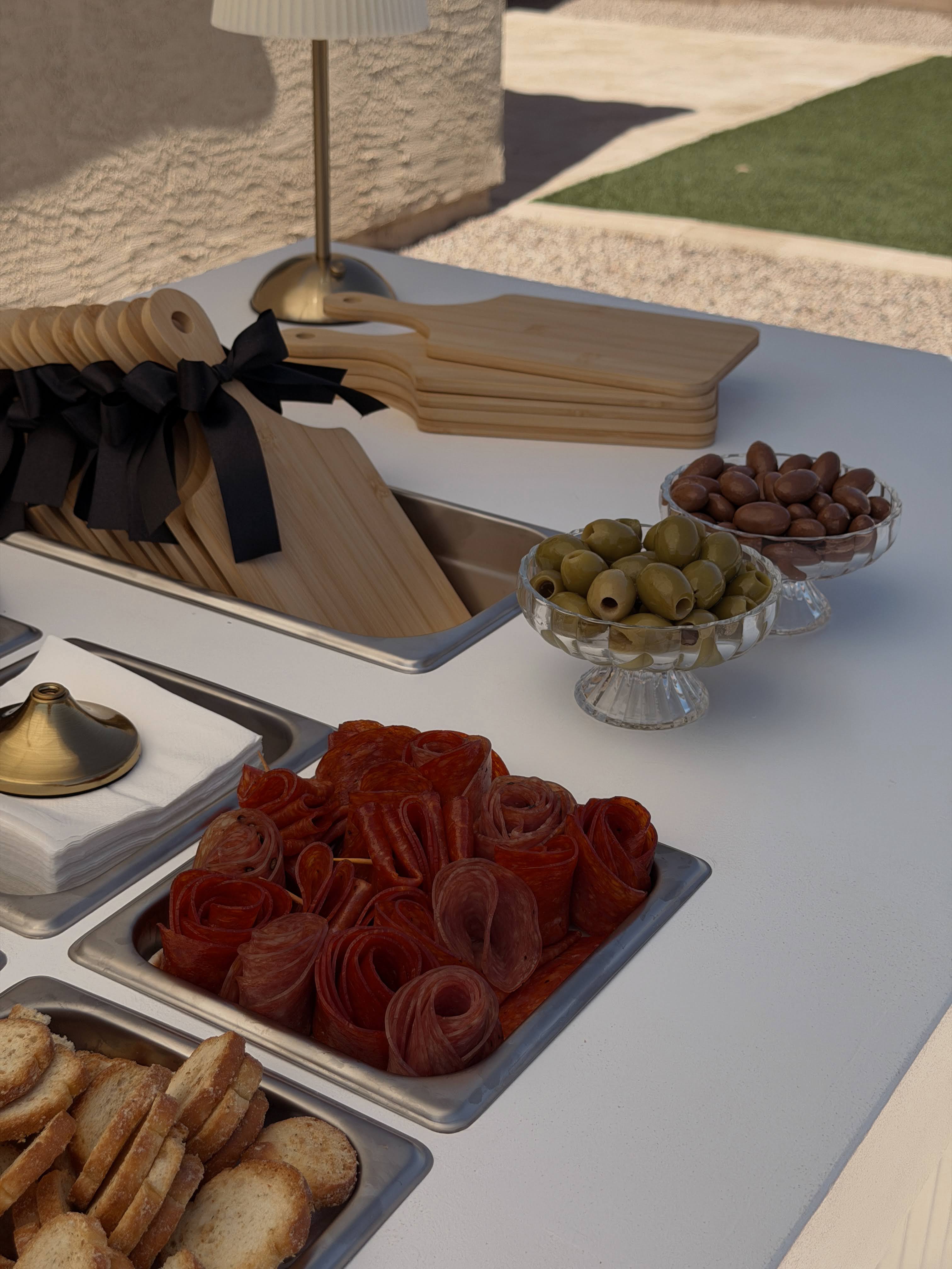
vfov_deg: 39.7
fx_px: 1760
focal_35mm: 48
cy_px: 634
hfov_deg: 30.3
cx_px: 476
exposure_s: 1/5208
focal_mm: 6.76
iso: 64
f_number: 1.78
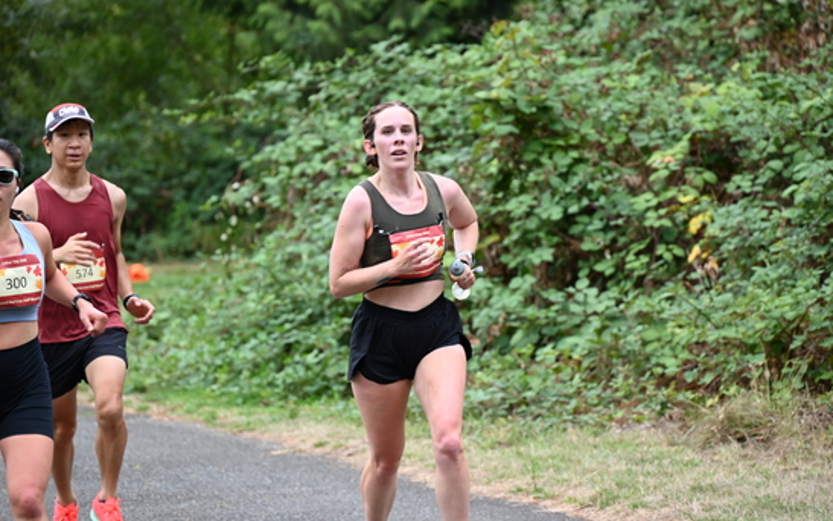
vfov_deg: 6.4
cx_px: 416
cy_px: 243
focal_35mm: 205
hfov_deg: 10.2
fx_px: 4654
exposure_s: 1/250
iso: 1100
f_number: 6.3
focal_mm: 200
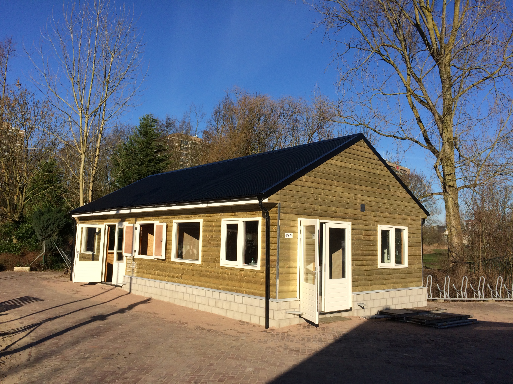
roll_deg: -0.3
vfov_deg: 48.2
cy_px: 192
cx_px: 256
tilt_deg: +3.7
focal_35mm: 29
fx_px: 430
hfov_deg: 61.7
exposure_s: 1/2740
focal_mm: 4.15
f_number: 2.2
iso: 32
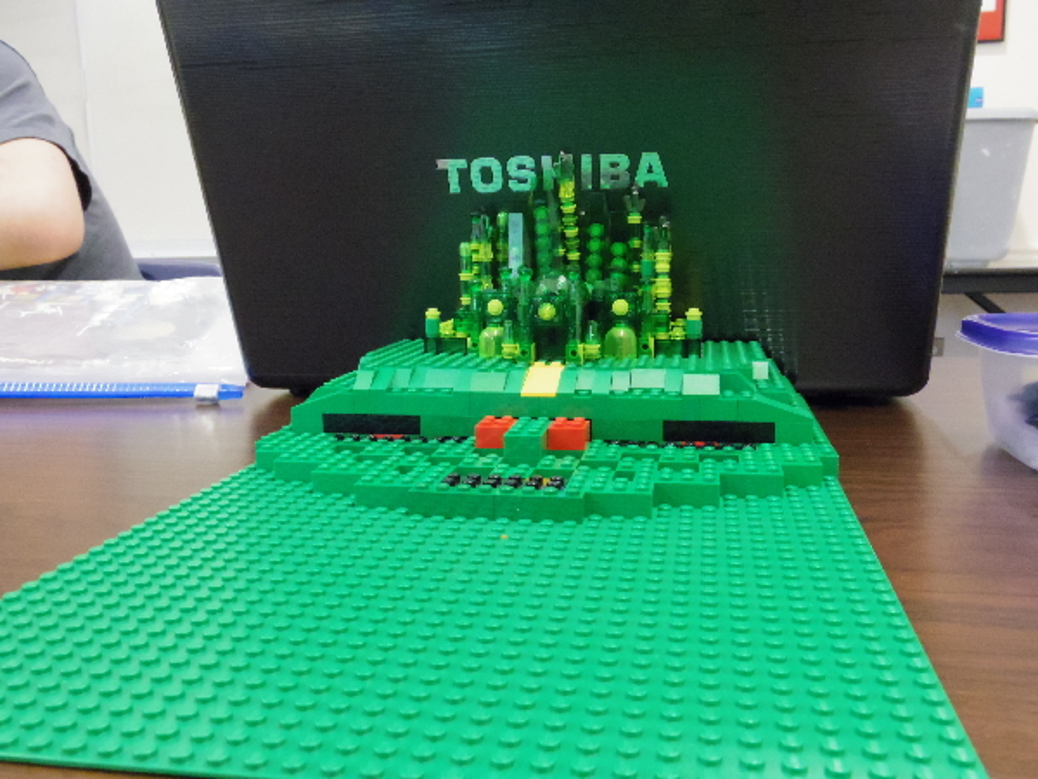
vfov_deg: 45.4
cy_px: 390
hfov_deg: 58.4
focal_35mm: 31
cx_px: 519
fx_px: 930
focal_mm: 5.7
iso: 2000
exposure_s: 1/50
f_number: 4.5
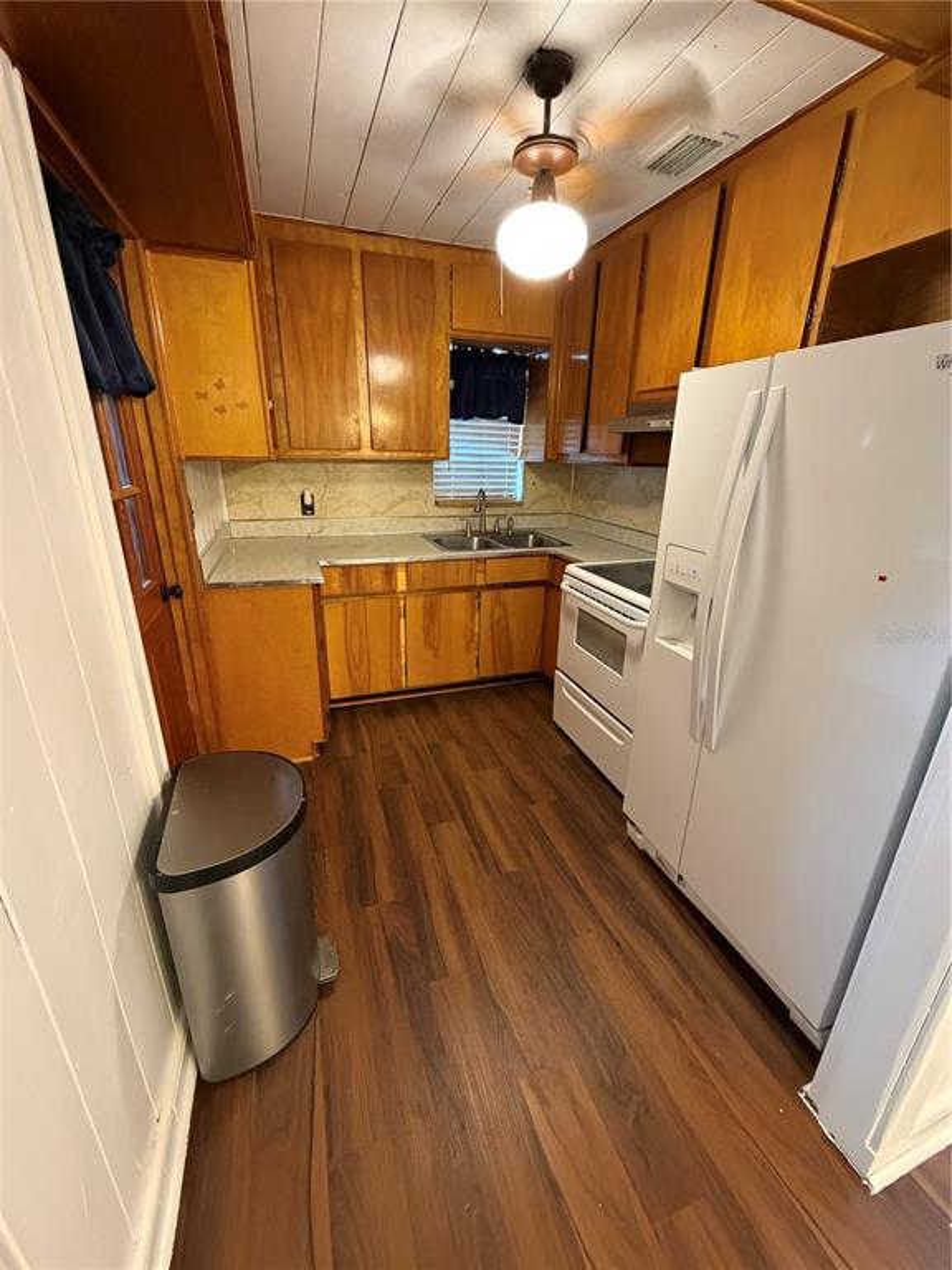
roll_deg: -1.6
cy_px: 635
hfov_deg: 85.7
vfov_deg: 102.1
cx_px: 476
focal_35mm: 14
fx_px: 513
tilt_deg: -20.9
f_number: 2.2
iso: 640
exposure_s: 1/60
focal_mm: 2.22
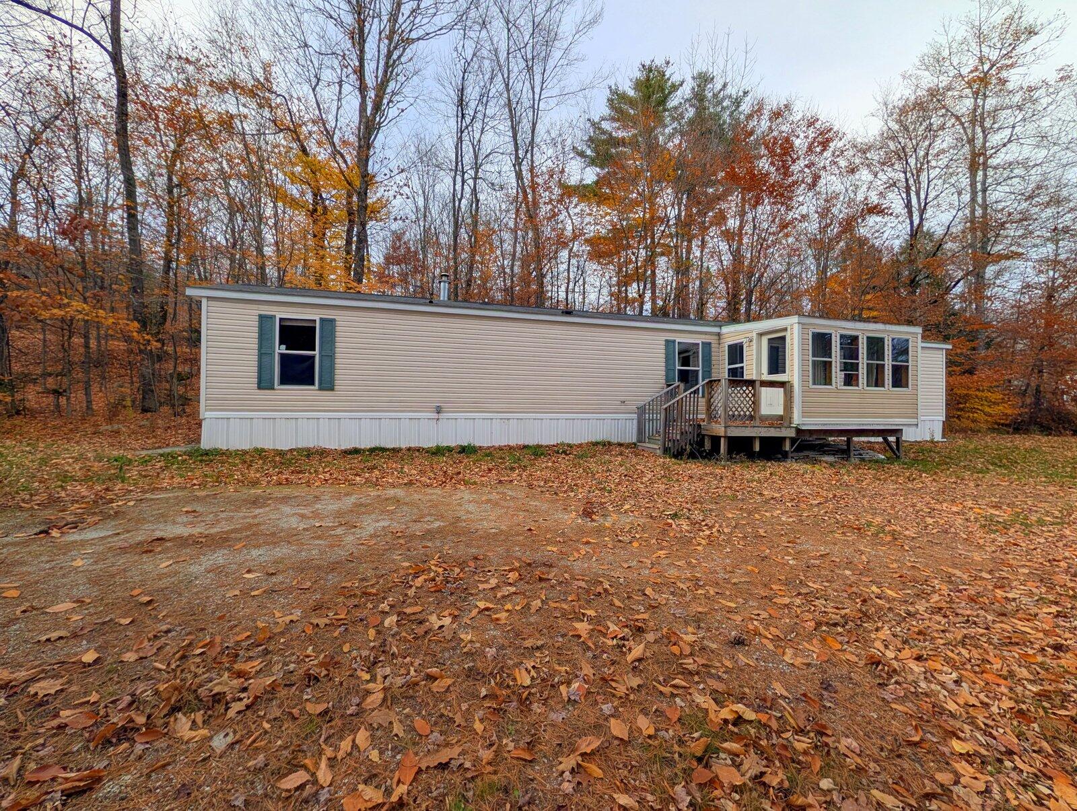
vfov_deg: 94.6
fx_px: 374
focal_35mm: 12
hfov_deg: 110.5
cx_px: 538
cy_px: 406
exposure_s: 1/1887
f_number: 1.7
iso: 44
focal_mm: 2.02
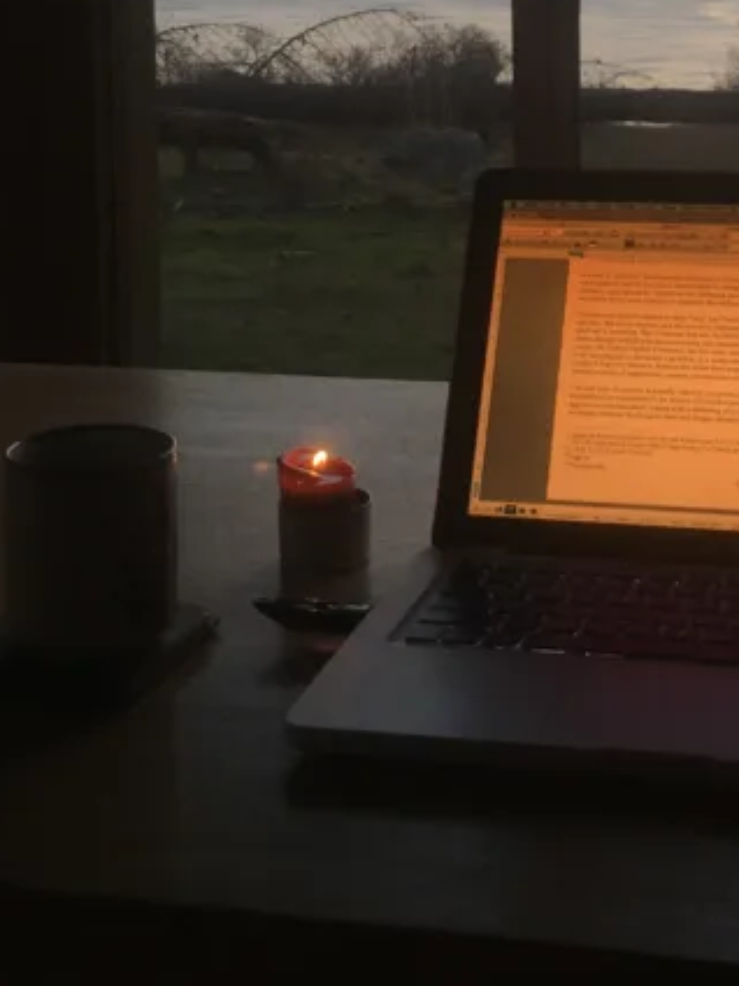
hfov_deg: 20.8
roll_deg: +0.5
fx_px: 1993
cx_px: 565
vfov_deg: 26.3
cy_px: 5
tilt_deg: -4.9
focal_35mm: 70
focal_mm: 4.15
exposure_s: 1/30
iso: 32
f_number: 2.2
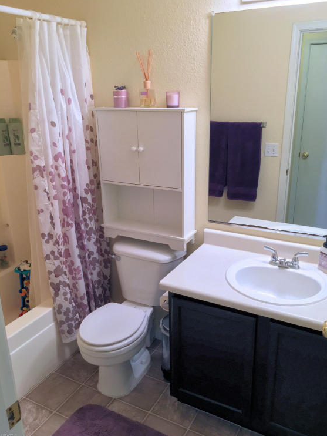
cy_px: 224
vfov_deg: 59.9
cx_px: 168
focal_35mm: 30
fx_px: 378
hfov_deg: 46.8
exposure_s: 1/30
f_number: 2.2
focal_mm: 4.15
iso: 80
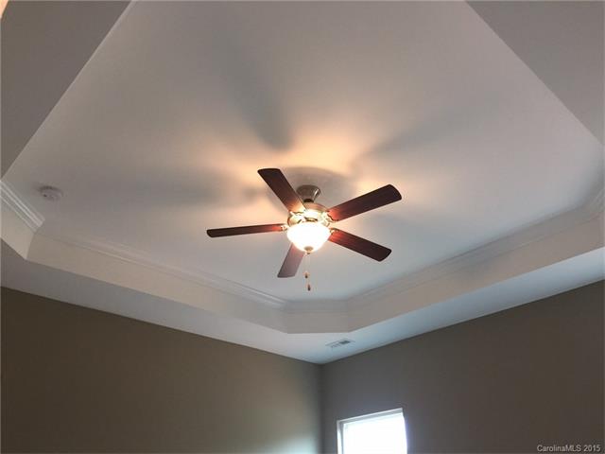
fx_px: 507
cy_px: 227
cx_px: 302
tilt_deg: +30.4
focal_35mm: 29
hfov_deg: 61.7
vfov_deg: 48.2
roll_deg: -0.4
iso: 50
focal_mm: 4.15
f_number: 2.2
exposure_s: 1/15
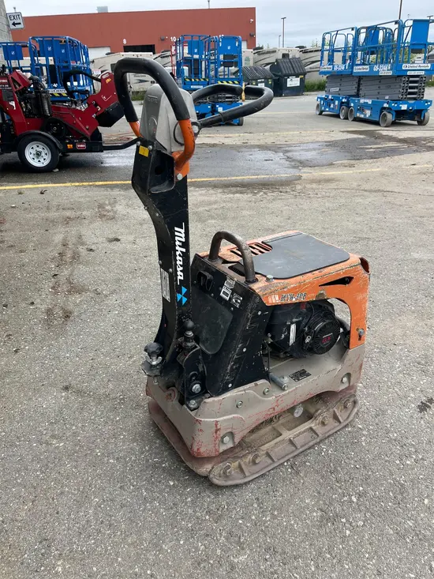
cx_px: 217
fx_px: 435
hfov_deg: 53.1
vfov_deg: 67.3
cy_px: 290
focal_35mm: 26
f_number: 1.6
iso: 50
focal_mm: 5.1
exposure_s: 1/649
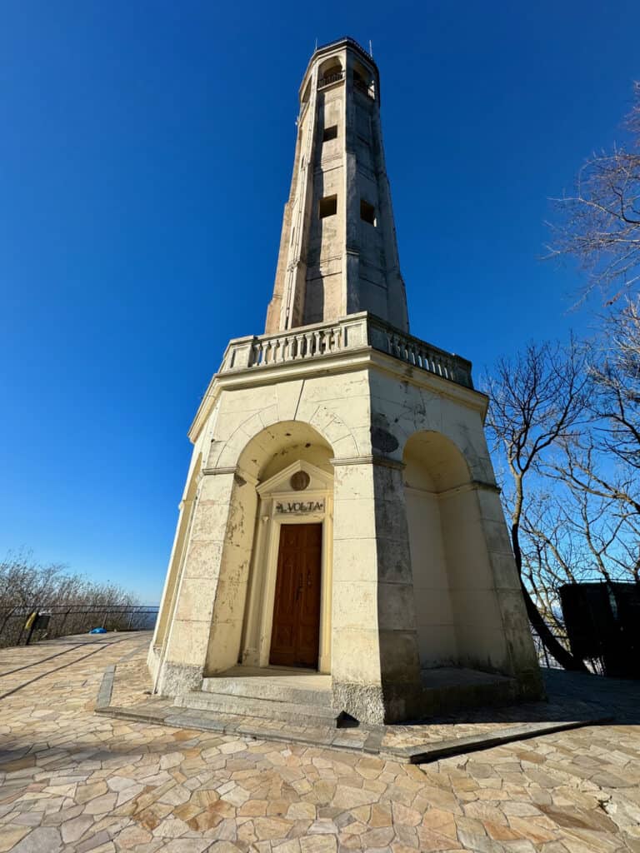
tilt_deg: +28.0
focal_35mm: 14
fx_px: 345
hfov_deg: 85.7
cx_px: 320
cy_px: 426
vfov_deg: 102.1
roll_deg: -1.9
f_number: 2.2
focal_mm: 2.22
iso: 50
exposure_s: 1/2770
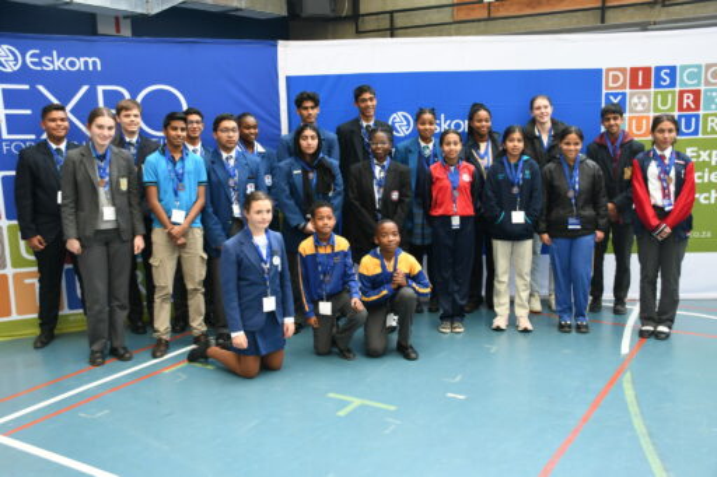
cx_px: 358
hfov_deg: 55.8
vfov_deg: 38.9
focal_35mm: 34
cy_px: 238
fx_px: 677
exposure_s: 1/15
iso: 200
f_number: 5.6
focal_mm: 23
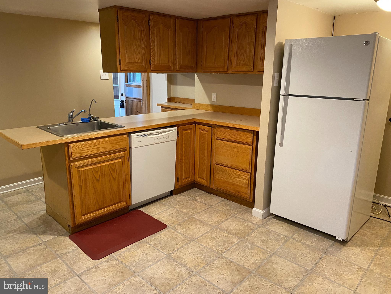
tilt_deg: -13.7
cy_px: 147
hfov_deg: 67.3
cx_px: 196
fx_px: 294
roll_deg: -1.0
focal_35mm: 26
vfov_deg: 53.1
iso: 320
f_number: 1.8
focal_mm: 4.25
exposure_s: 1/60
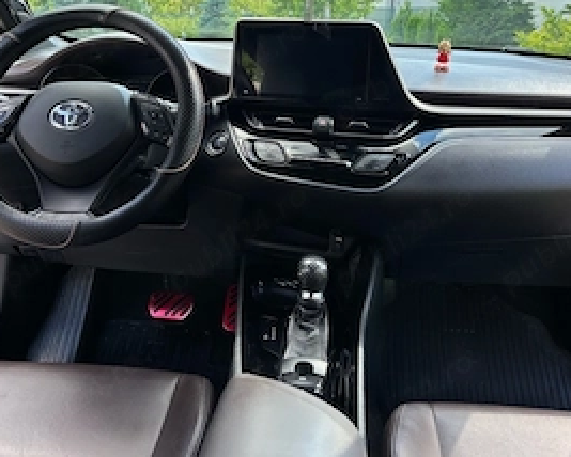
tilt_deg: -8.7
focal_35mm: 38
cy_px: 98
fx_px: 643
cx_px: 280
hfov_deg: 47.9
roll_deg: -4.7
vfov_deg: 37.9
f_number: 1.6
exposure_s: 1/213
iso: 40
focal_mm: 5.96
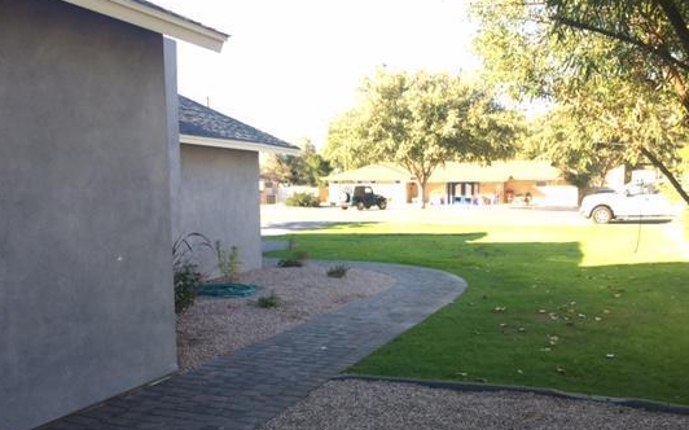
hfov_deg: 52.8
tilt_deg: -7.2
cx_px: 359
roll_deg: +0.1
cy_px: 293
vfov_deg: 34.0
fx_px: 694
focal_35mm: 37
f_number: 2.2
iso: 32
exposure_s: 1/161
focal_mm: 4.15
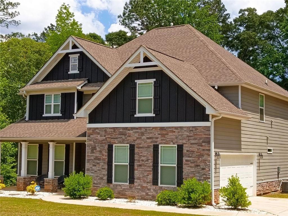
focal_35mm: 59
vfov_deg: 24.8
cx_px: 144
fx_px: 491
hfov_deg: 32.7
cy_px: 108
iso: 100
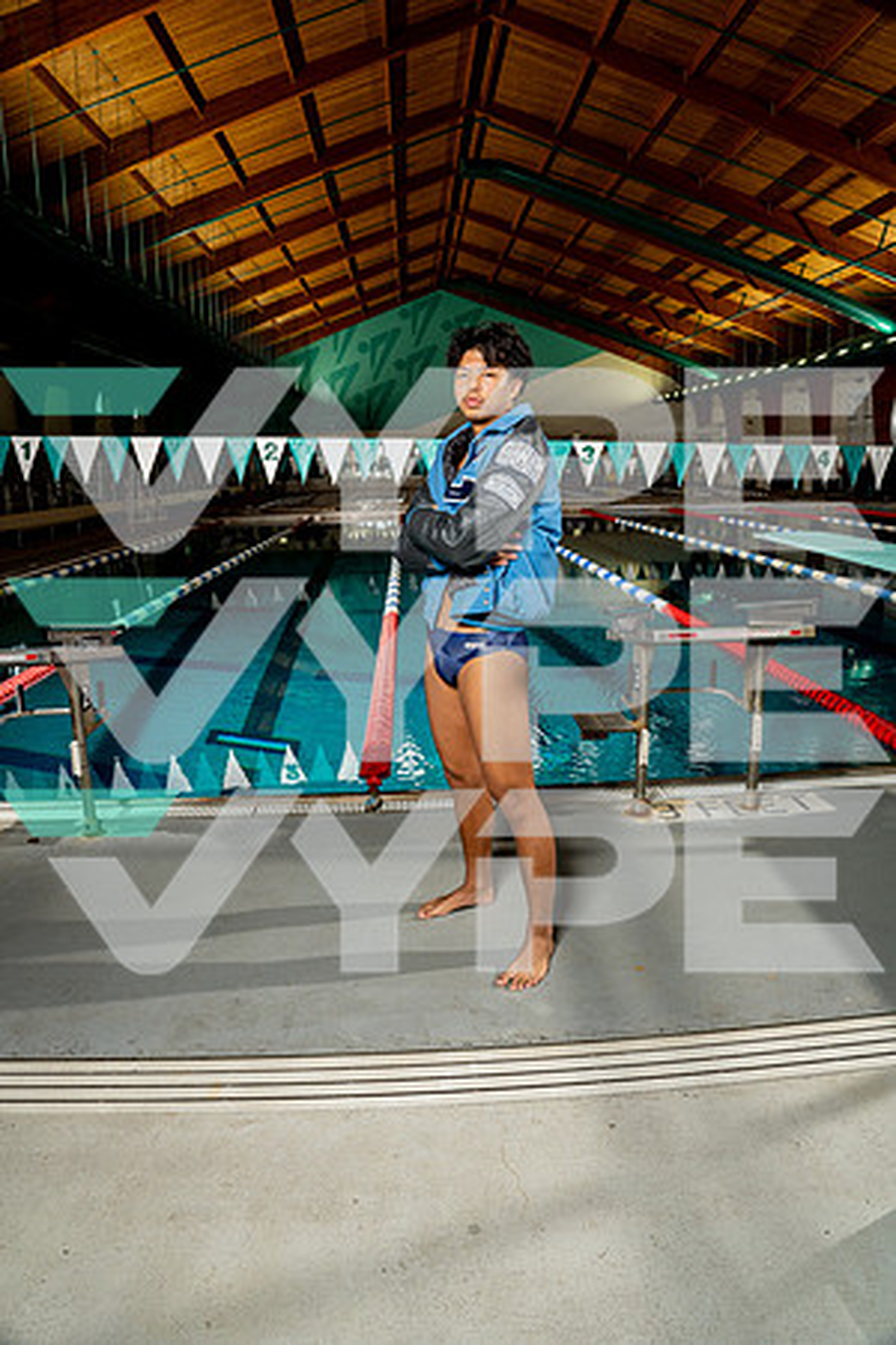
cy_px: 672
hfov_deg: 55.1
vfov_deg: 76.1
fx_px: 859
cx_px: 448
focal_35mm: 23
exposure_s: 1/250
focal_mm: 23
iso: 640
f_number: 5.6
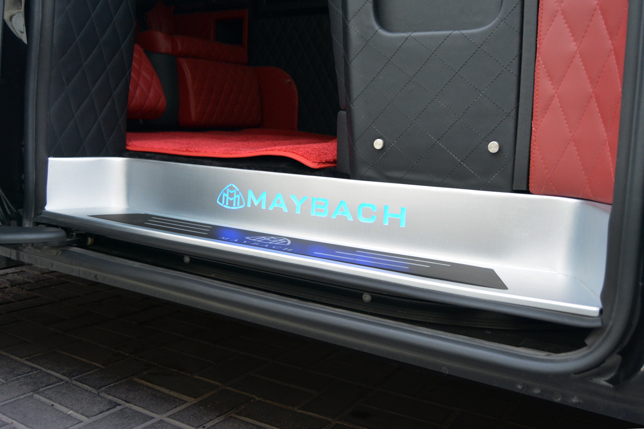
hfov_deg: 67.4
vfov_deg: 47.9
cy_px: 214
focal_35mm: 27
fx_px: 483
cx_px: 322
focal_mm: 18
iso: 1600
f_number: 3.5
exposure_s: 1/80
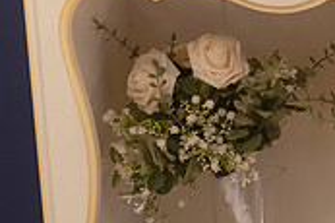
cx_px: 527
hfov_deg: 15.0
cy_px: 200
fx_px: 1162
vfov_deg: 10.9
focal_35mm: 125
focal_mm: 35
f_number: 2.2
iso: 320
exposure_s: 1/80
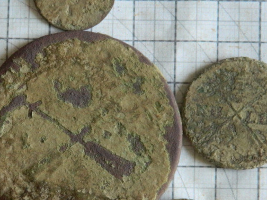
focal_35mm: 178
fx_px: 1373
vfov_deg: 8.3
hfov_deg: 11.1
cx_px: 87
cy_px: 141
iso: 400
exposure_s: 1/8
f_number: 4.2
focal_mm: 15.1
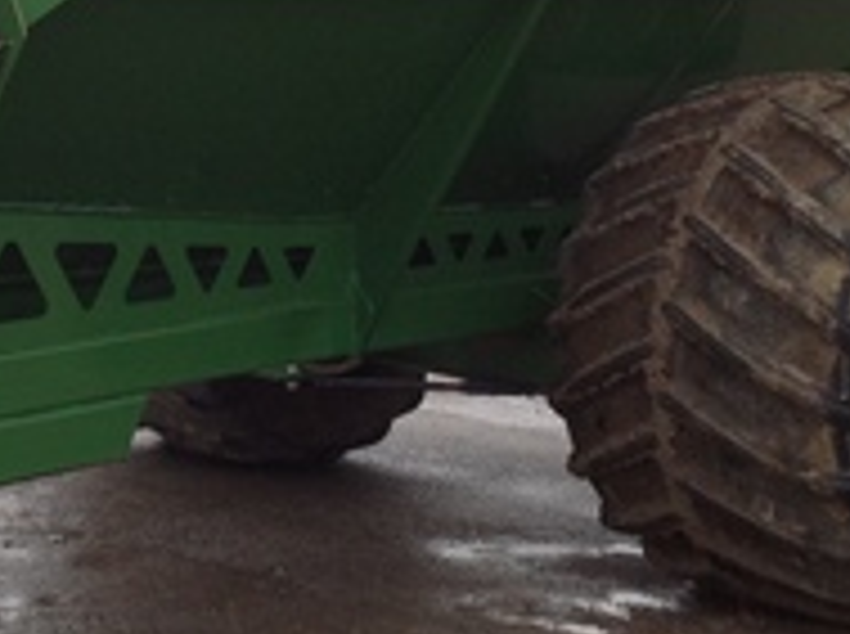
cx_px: 202
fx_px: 2475
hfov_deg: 19.3
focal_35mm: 101
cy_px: 81
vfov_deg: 14.5
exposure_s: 1/30
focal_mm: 4.28
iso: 50
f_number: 2.4
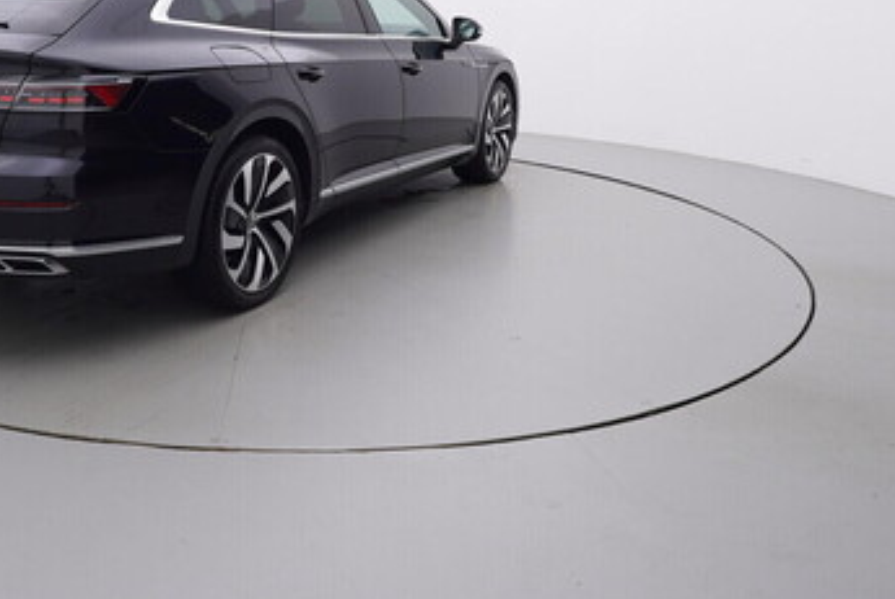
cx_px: 237
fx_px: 891
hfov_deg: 51.3
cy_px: 131
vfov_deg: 36.1
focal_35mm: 36
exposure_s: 1/80
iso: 200
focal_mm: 15
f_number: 5
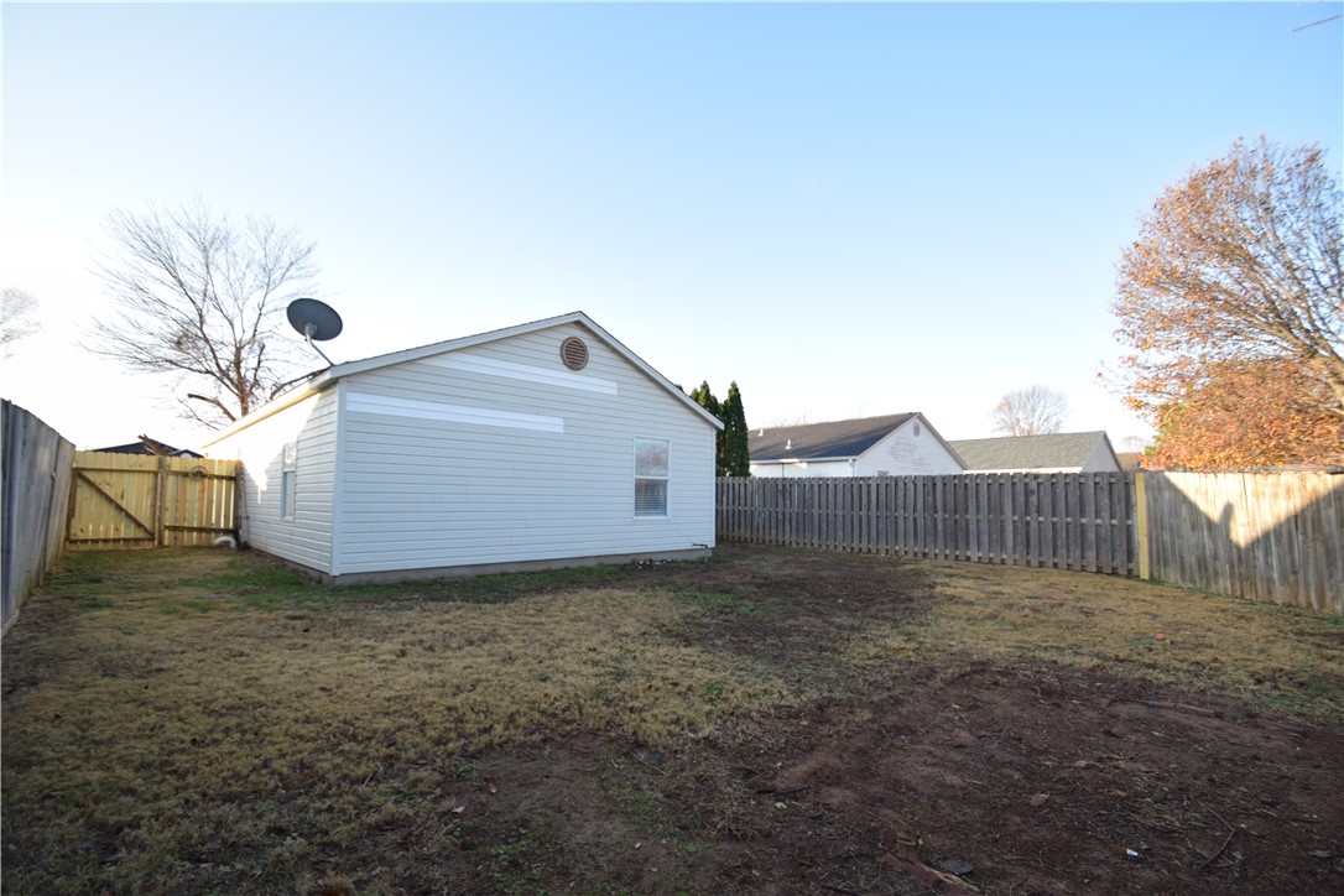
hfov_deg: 100.4
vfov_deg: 77.3
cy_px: 448
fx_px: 560
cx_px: 672
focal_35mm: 15
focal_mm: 10
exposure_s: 1/125
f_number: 5.6
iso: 100
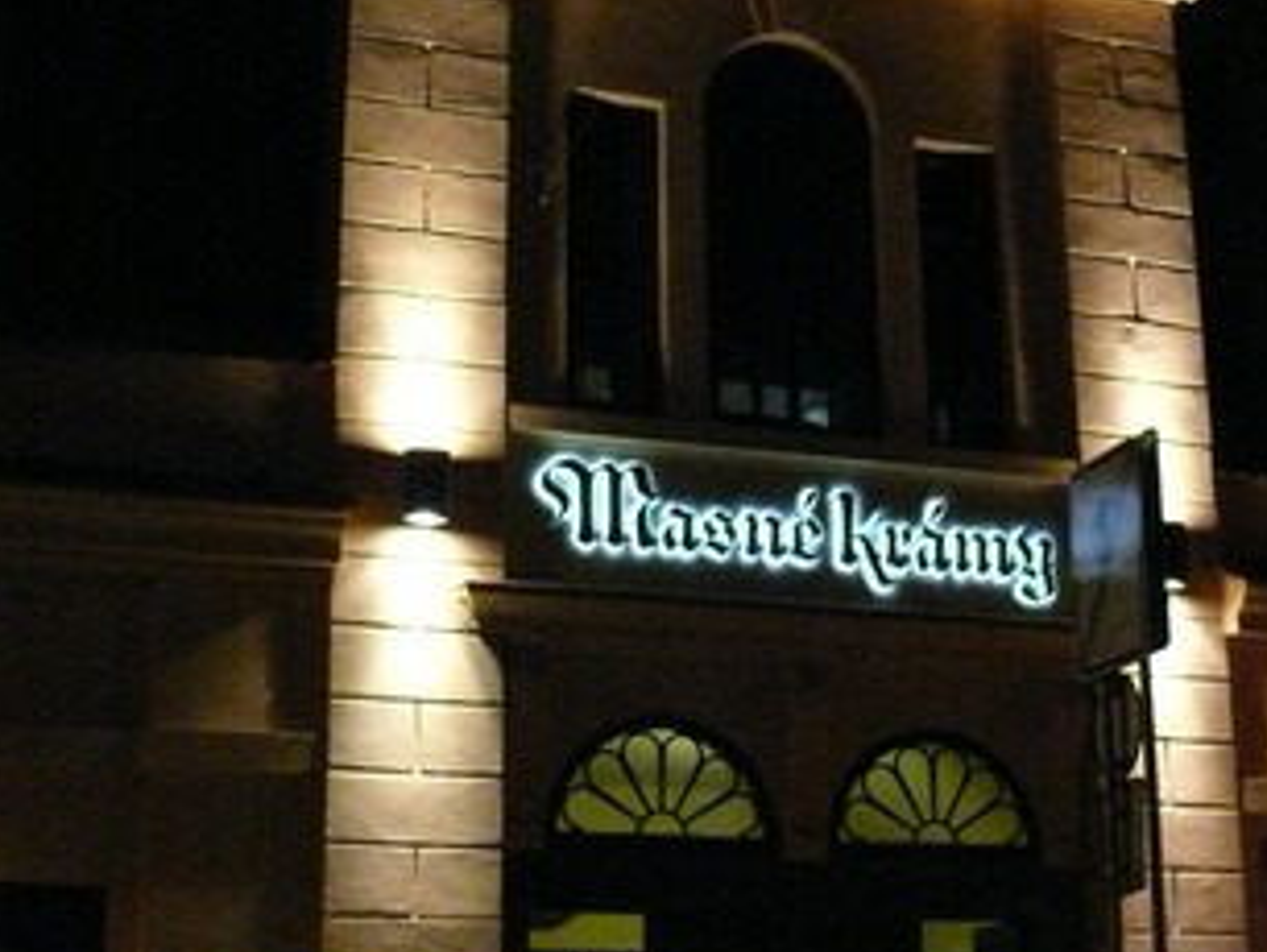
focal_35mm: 64
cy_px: 493
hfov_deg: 30.2
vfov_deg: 23.0
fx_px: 2344
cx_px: 662
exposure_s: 1/20
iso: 800
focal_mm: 7.4
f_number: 2.8
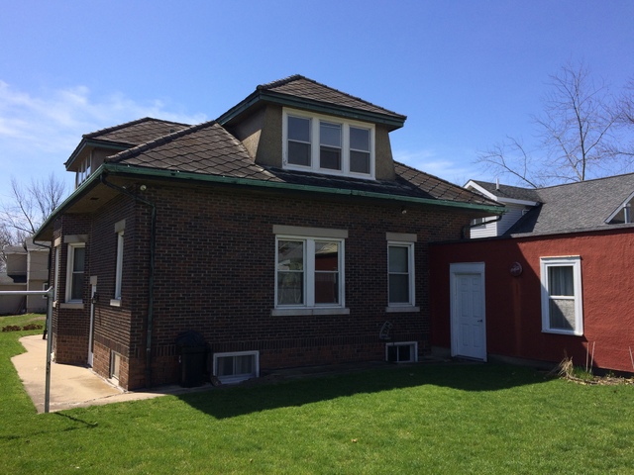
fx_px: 531
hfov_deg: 61.7
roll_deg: +0.1
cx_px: 317
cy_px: 238
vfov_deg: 48.2
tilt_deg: +5.0
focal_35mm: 29
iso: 32
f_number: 2.2
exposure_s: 1/1866
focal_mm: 4.15
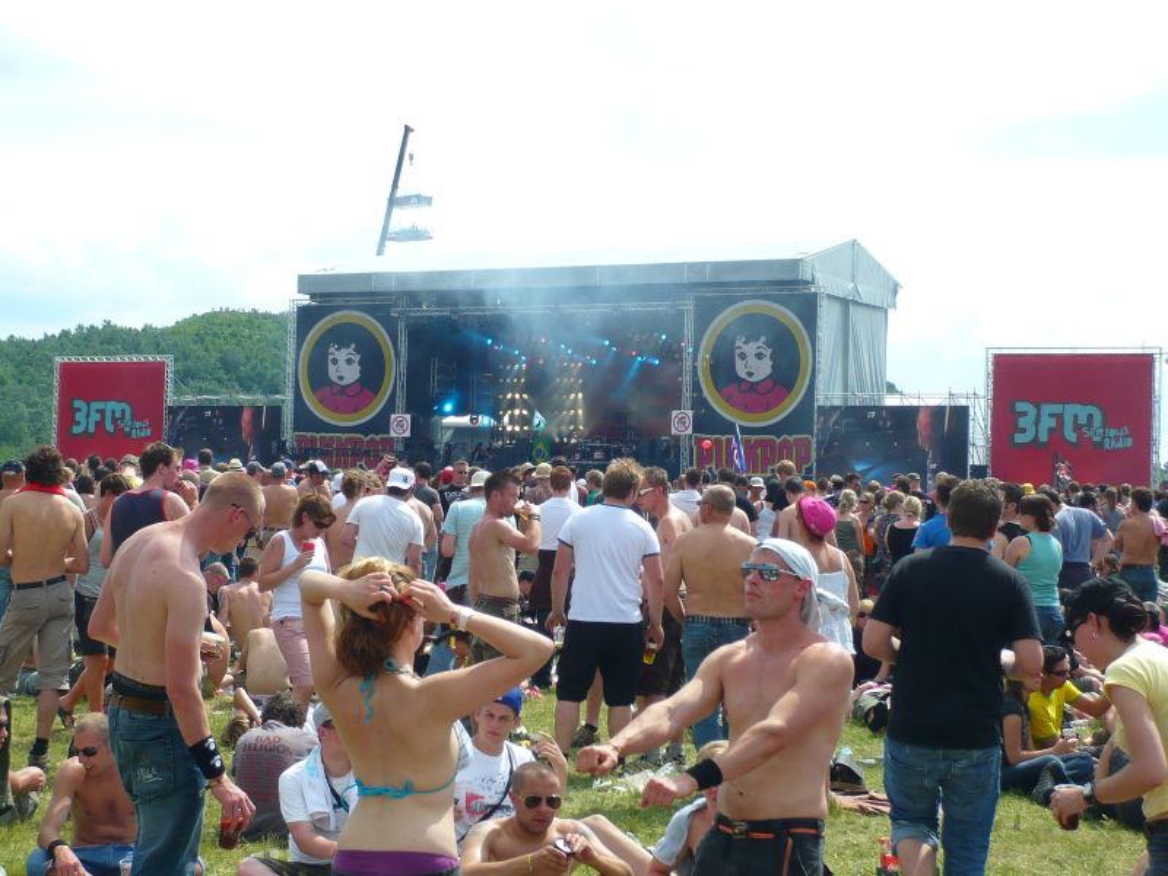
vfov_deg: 20.2
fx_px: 2463
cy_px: 438
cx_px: 584
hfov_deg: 26.7
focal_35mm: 73
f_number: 4.7
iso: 100
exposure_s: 1/400
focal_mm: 12
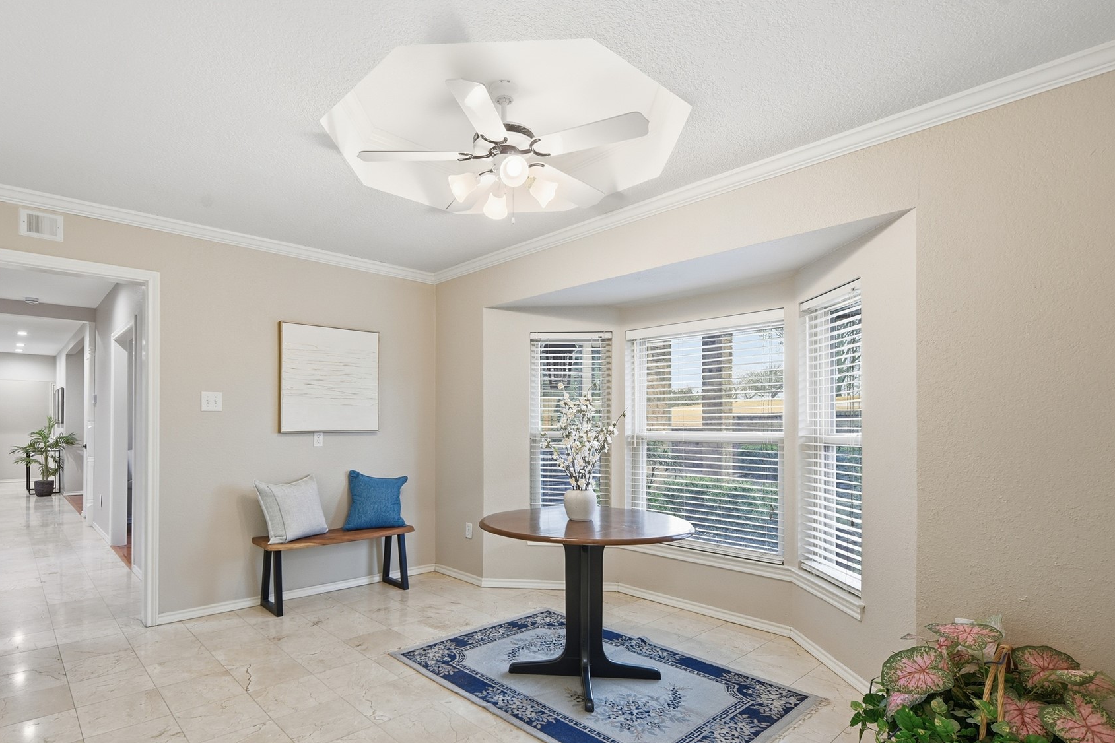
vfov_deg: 67.0
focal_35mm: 18
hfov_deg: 89.4
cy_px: 430
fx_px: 557
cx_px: 476
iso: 100
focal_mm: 14
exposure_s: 1/50
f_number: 9
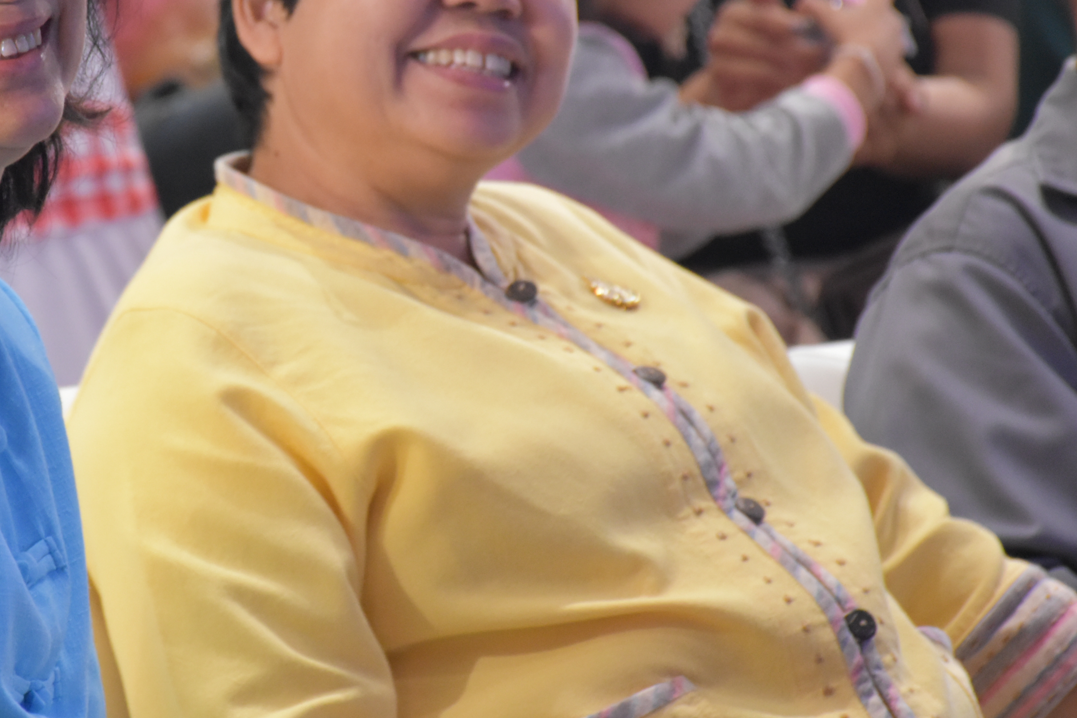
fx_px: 9901
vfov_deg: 4.2
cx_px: 217
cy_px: 267
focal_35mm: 331
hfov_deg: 6.2
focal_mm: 122
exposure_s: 1/60
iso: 2200
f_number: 5.6
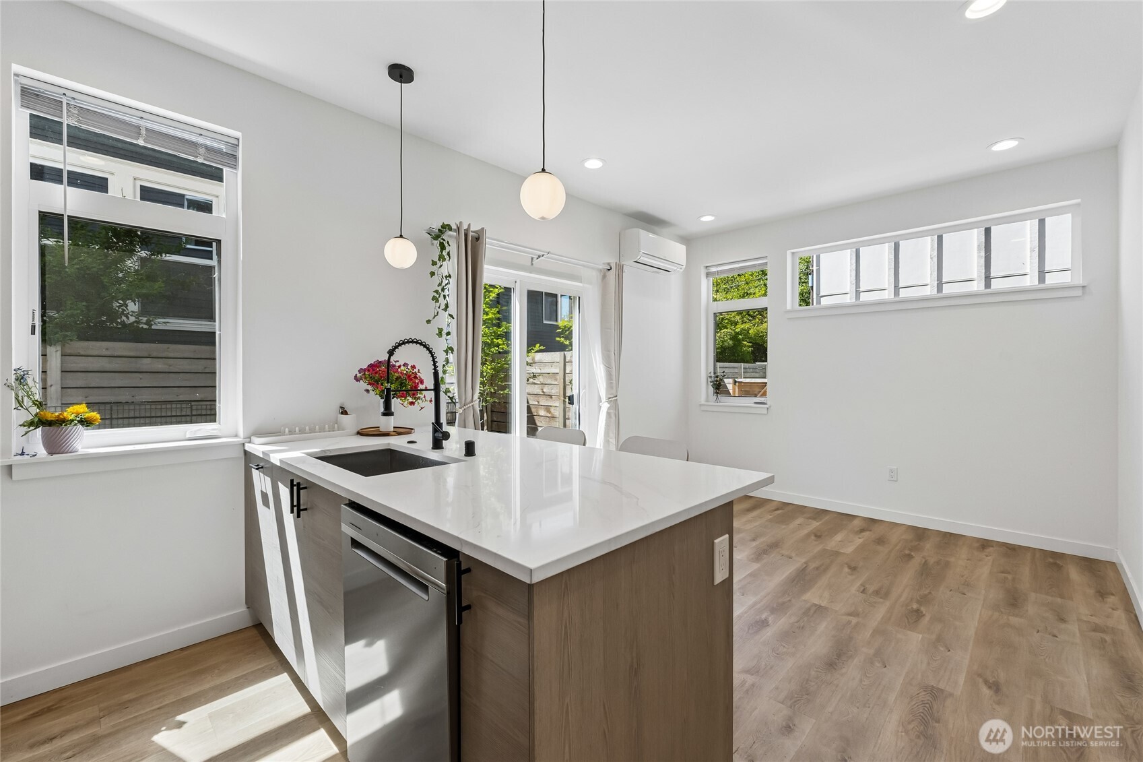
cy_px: 381
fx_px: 476
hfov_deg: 100.4
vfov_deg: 77.3
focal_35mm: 15
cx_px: 572
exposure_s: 1/50
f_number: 9
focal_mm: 10
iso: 250
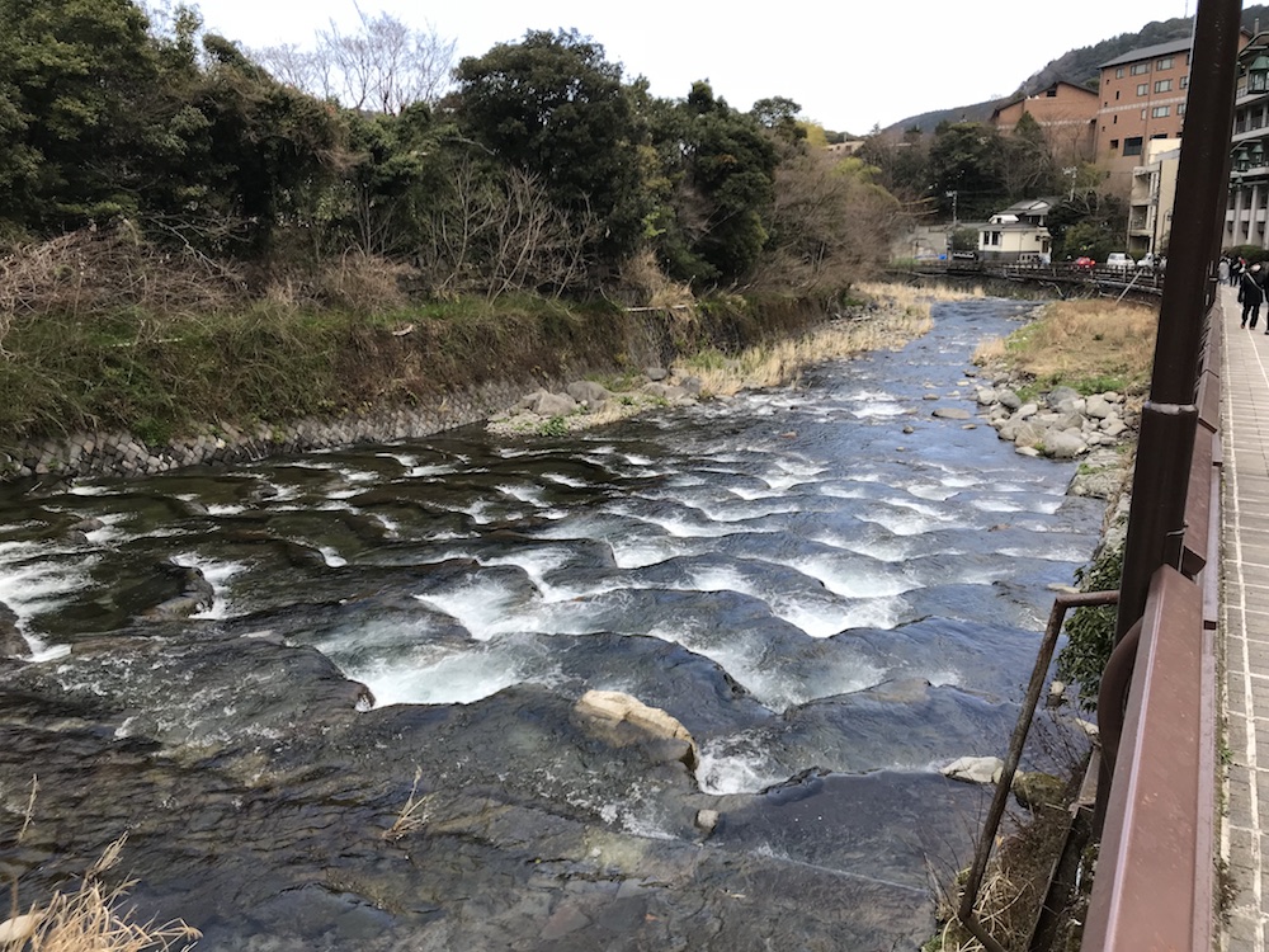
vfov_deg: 49.7
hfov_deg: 63.4
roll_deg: +1.6
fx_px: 1026
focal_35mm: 28
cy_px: 476
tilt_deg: -12.5
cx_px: 634
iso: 20
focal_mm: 3.99
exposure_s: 1/491
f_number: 1.8
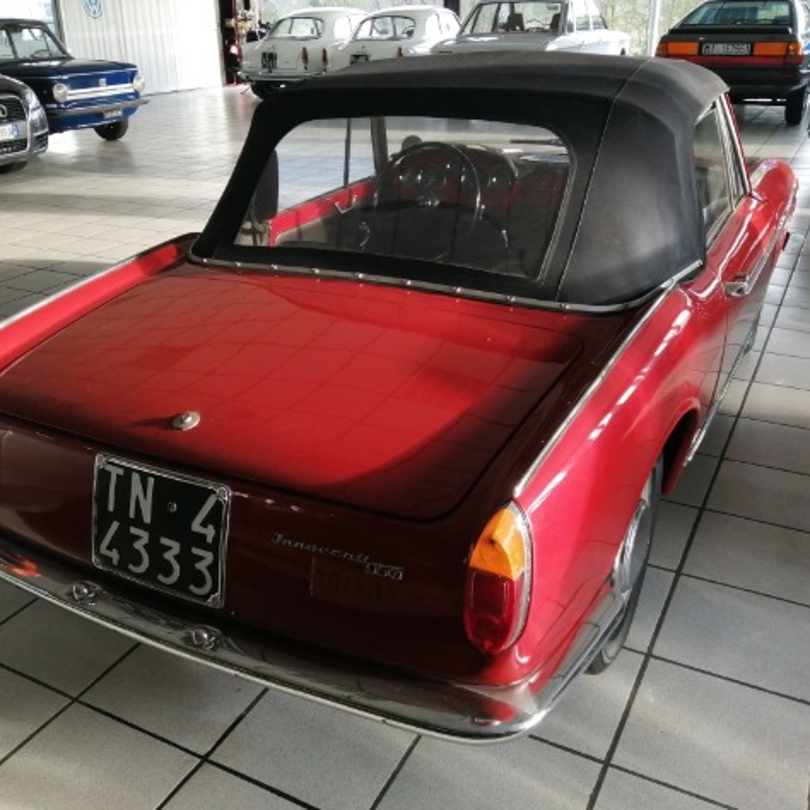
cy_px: 405
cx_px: 369
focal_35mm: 31
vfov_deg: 52.5
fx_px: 821
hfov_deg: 52.5
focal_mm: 3.6
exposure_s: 1/100
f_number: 1.8
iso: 80
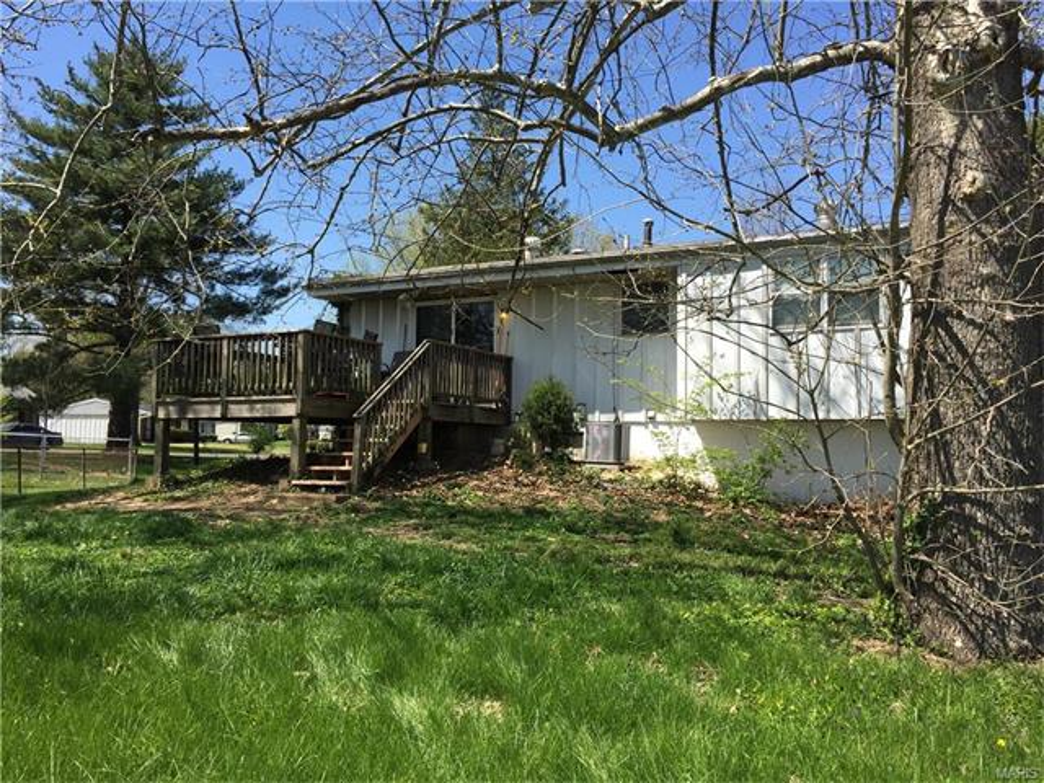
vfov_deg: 48.2
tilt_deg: +4.1
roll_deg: -2.4
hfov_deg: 61.7
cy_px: 392
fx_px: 875
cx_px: 522
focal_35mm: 29
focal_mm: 4.15
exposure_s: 1/1199
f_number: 2.2
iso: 32
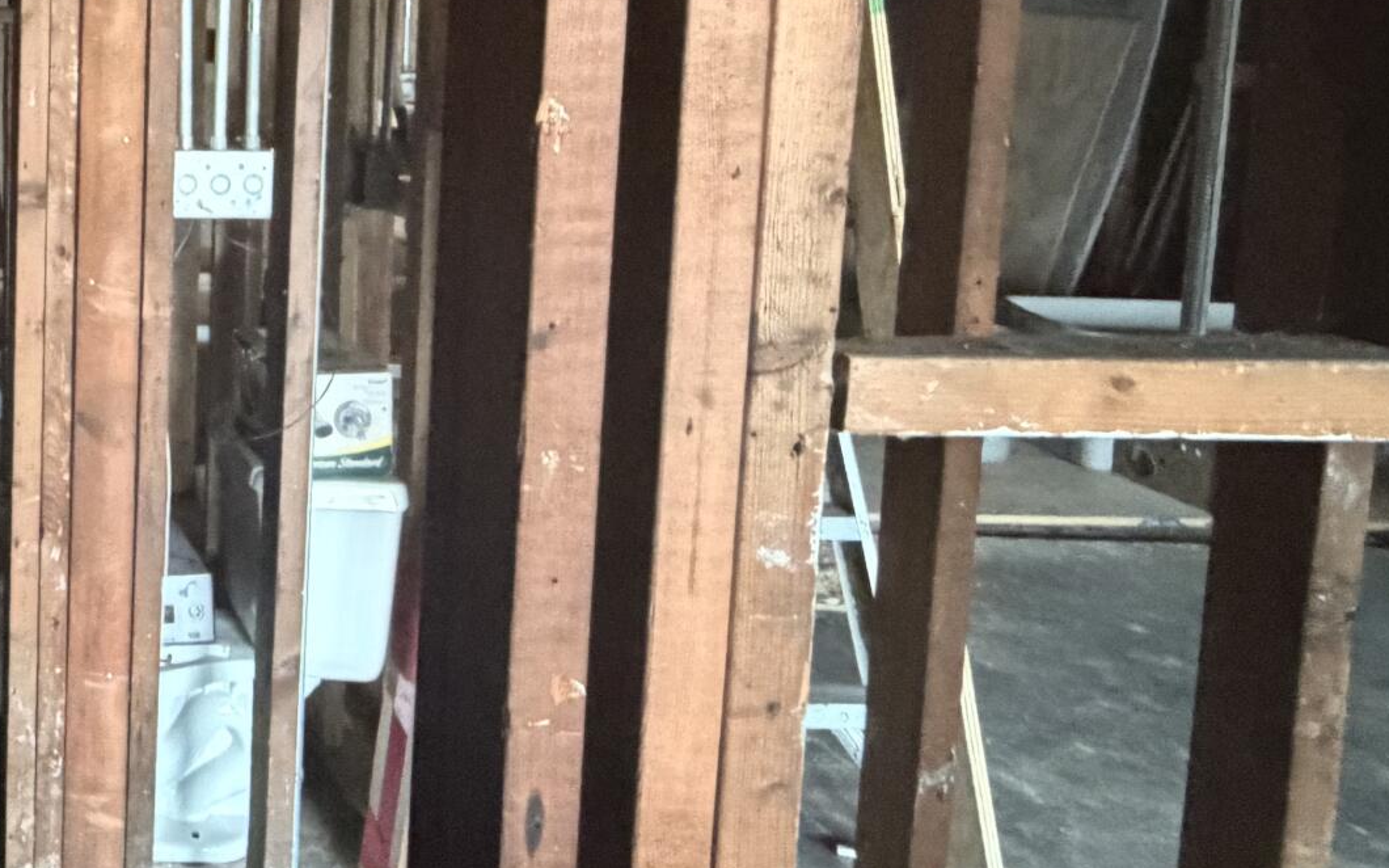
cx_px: -276
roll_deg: +0.7
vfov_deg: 29.3
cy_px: 93
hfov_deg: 36.5
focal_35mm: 42
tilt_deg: -6.6
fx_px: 1590
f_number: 2.2
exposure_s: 1/36
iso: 1600
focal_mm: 2.22
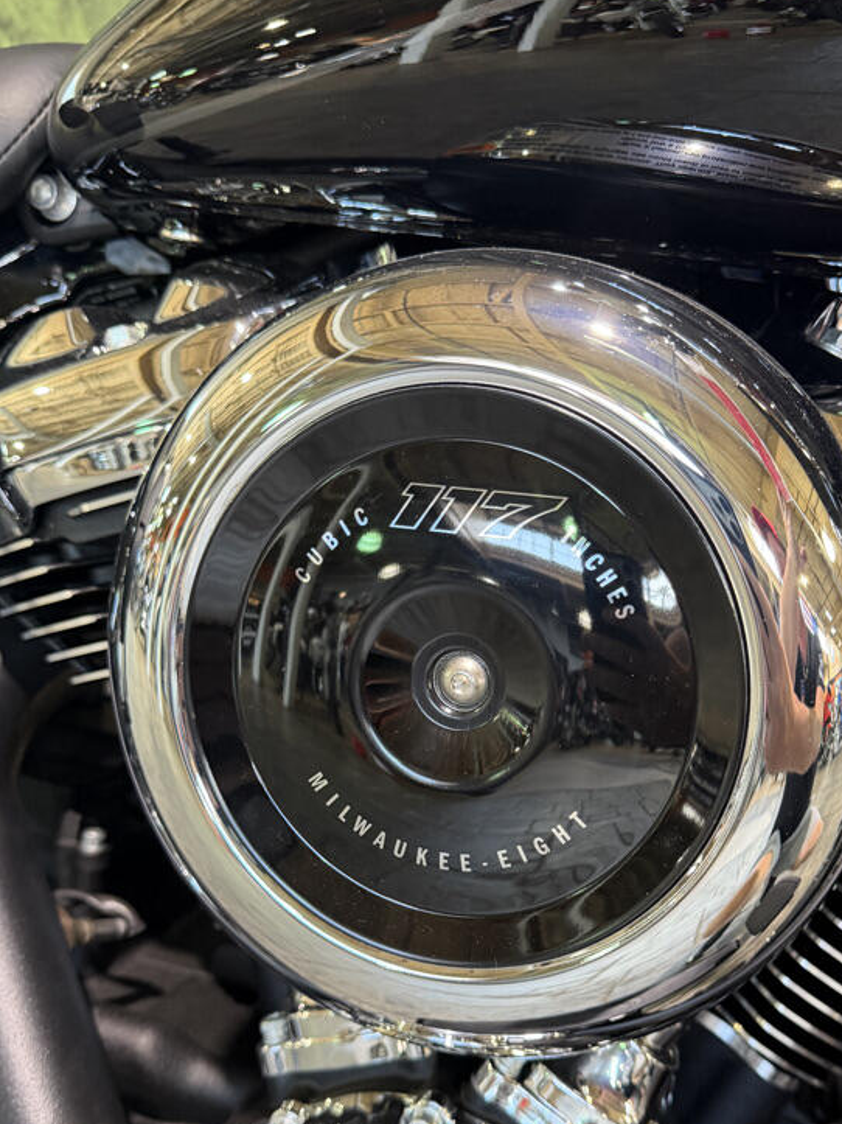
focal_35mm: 34
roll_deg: -6.8
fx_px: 1103
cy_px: 675
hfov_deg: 41.5
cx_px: 522
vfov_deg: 53.6
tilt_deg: -24.5
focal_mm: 6.76
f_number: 1.78
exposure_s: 1/60
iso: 320
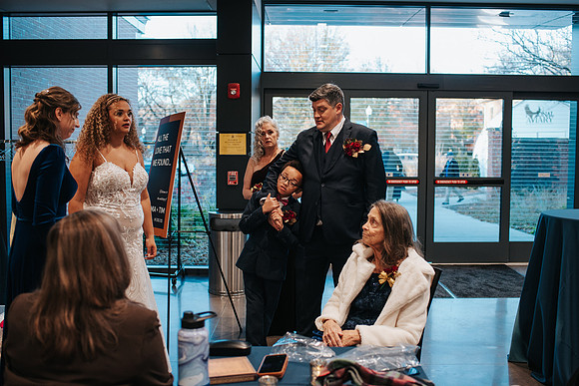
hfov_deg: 52.3
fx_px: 590
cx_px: 299
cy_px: 187
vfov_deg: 36.3
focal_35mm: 37
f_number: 2.8
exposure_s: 1/320
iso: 1000
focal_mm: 35
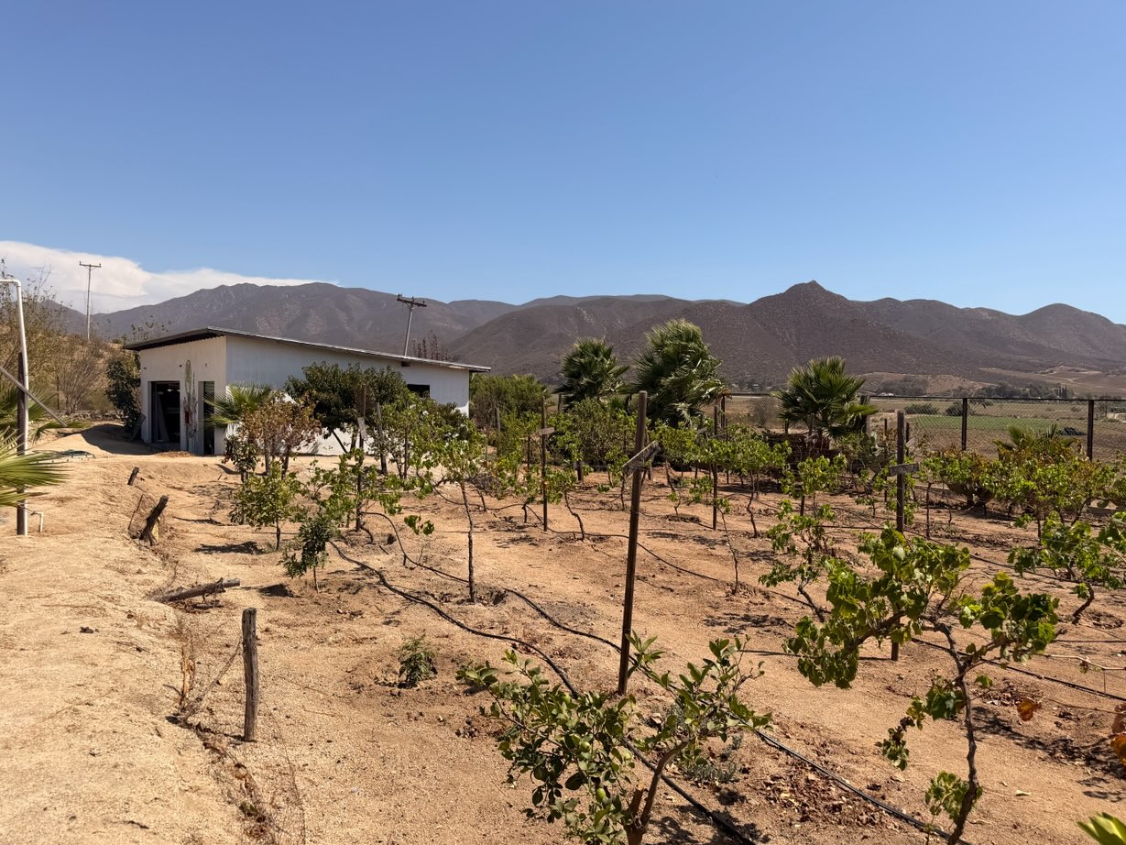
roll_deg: +0.3
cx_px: 572
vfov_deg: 54.9
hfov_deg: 69.4
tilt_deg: -2.0
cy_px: 418
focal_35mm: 25
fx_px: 813
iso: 80
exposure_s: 1/6173
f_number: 1.78
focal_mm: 6.76
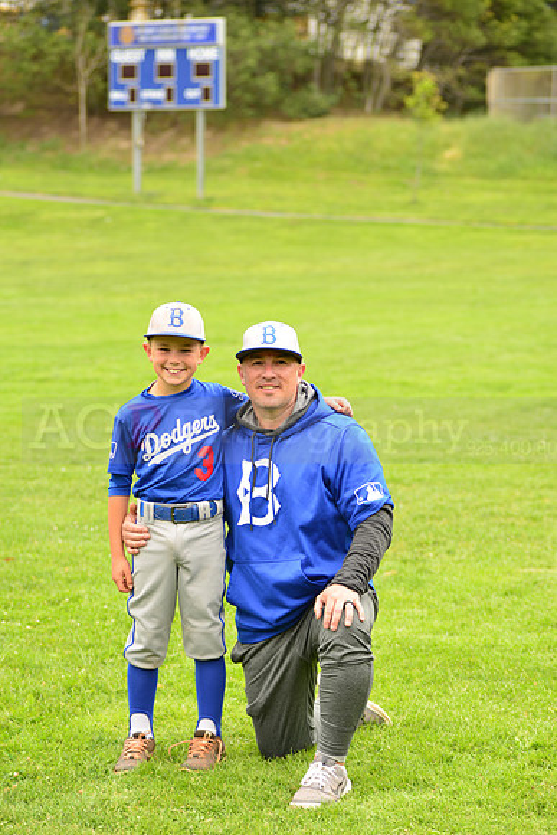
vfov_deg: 17.6
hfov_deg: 11.8
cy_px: 418
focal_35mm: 116
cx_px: 278
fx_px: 2690
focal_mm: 116
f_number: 5
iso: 160
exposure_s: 1/250
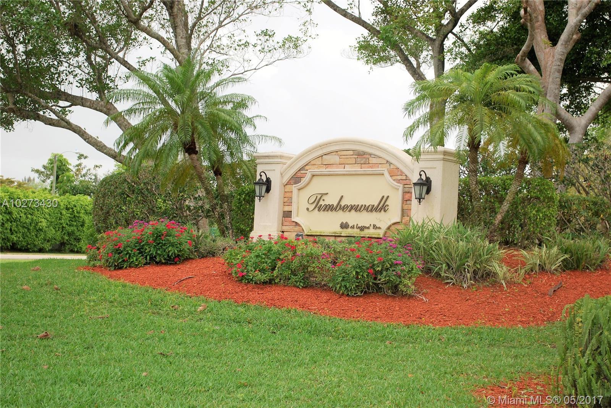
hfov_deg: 30.5
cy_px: 204
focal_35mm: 66
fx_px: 1121
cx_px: 306
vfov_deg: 20.7
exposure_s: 1/160
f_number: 5.3
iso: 100
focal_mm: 44
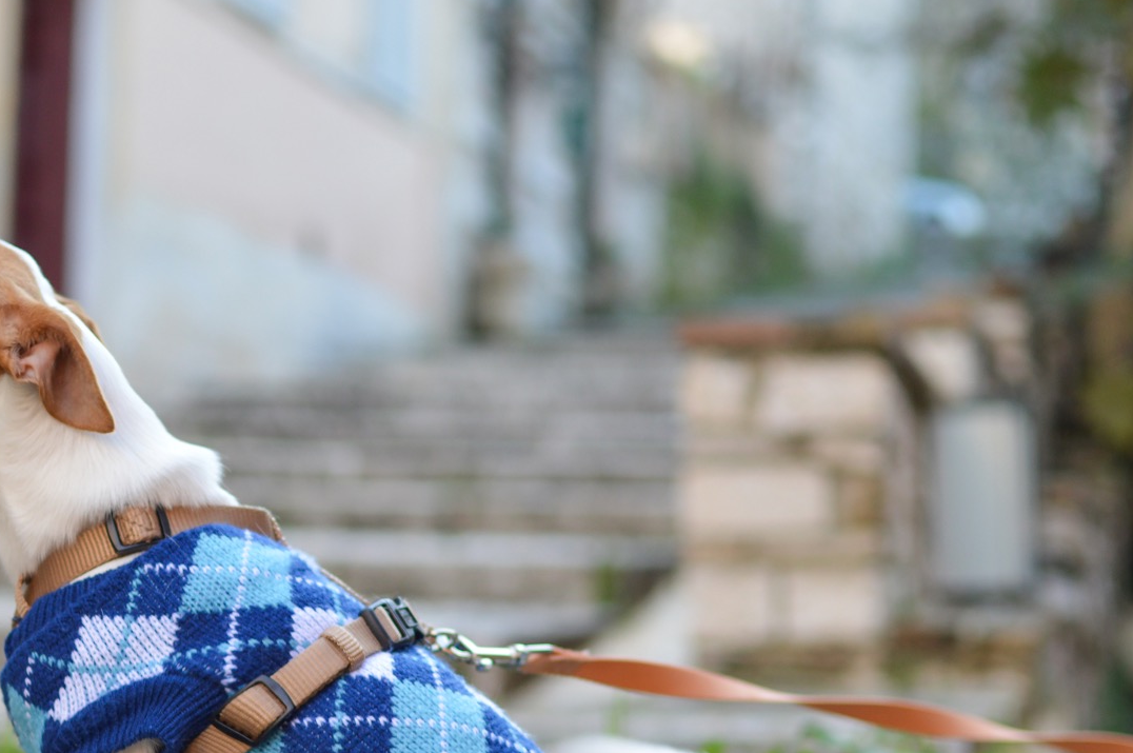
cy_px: 610
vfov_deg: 15.4
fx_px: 2761
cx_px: 414
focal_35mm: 88
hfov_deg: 23.1
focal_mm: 35
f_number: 2.2
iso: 200
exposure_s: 1/320
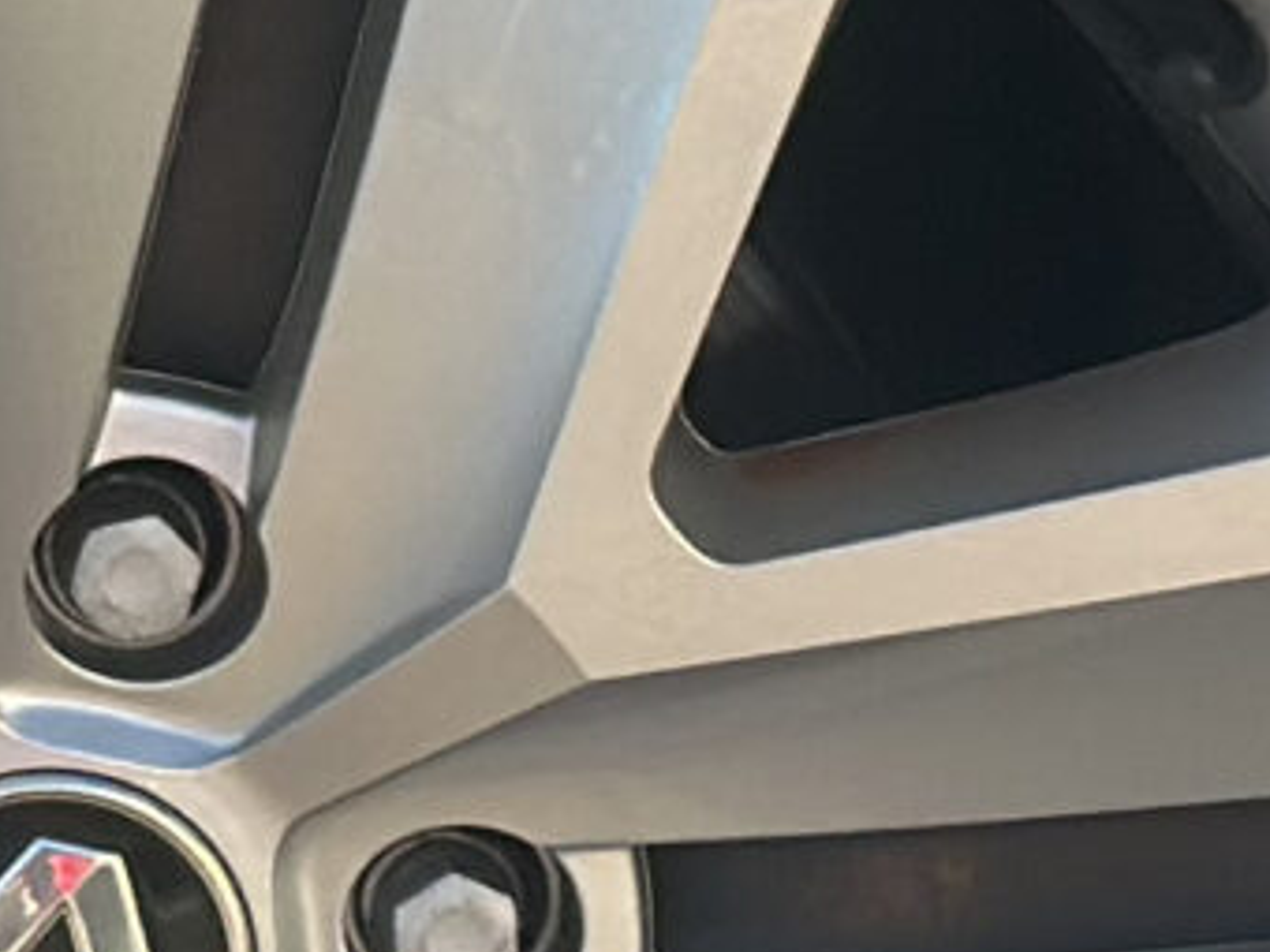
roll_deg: +0.1
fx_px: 13244
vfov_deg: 4.1
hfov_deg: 5.4
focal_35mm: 361
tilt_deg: -11.8
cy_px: -37
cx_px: -904
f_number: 1.78
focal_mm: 6.86
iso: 80
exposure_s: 1/1517
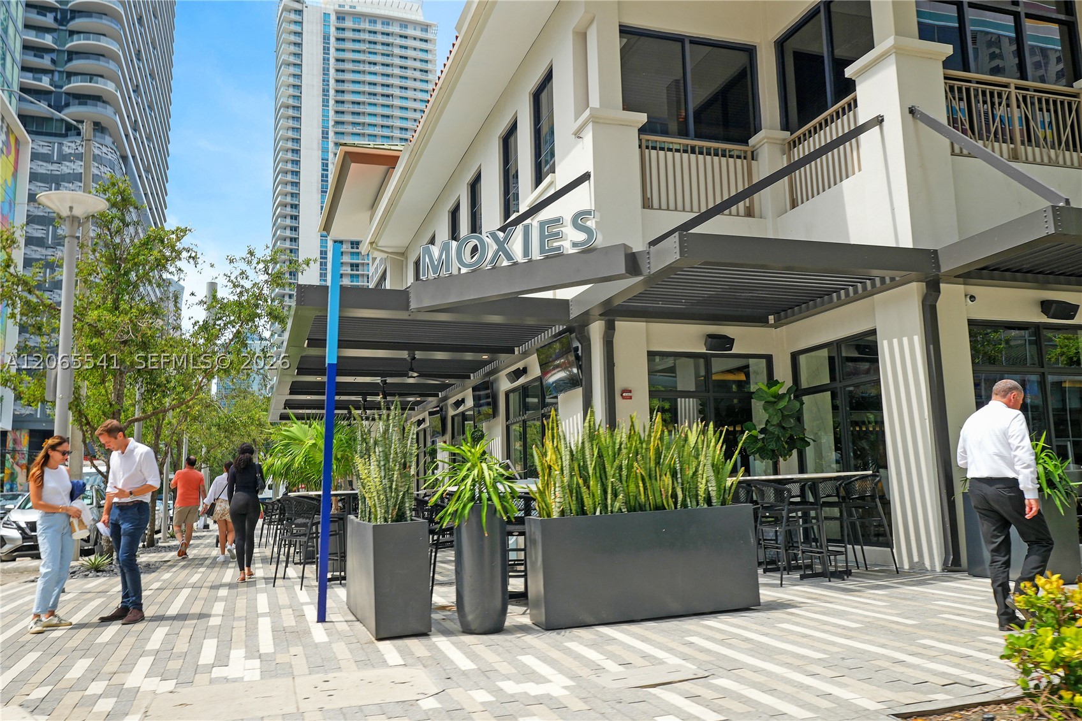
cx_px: 541
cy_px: 360
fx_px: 902
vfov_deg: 43.6
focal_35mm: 30
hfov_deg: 61.9
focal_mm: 20
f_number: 5.6
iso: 100
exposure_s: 1/125
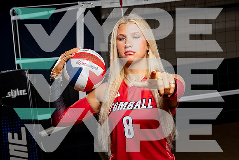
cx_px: 120
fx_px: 465
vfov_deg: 19.5
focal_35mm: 70
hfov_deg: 28.8
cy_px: 80
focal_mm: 70
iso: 100
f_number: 8
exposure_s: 1/250
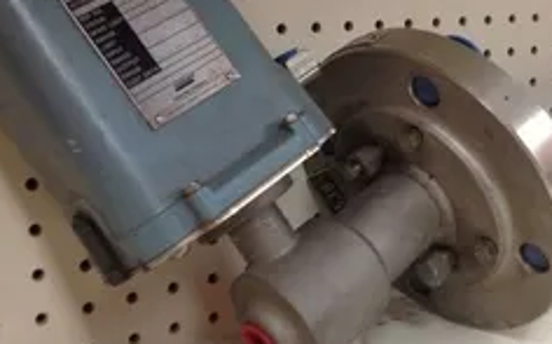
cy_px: 119
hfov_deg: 31.9
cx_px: 409
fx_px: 947
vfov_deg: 20.5
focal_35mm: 63
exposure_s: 1/20
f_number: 2.4
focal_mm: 4.28
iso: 100
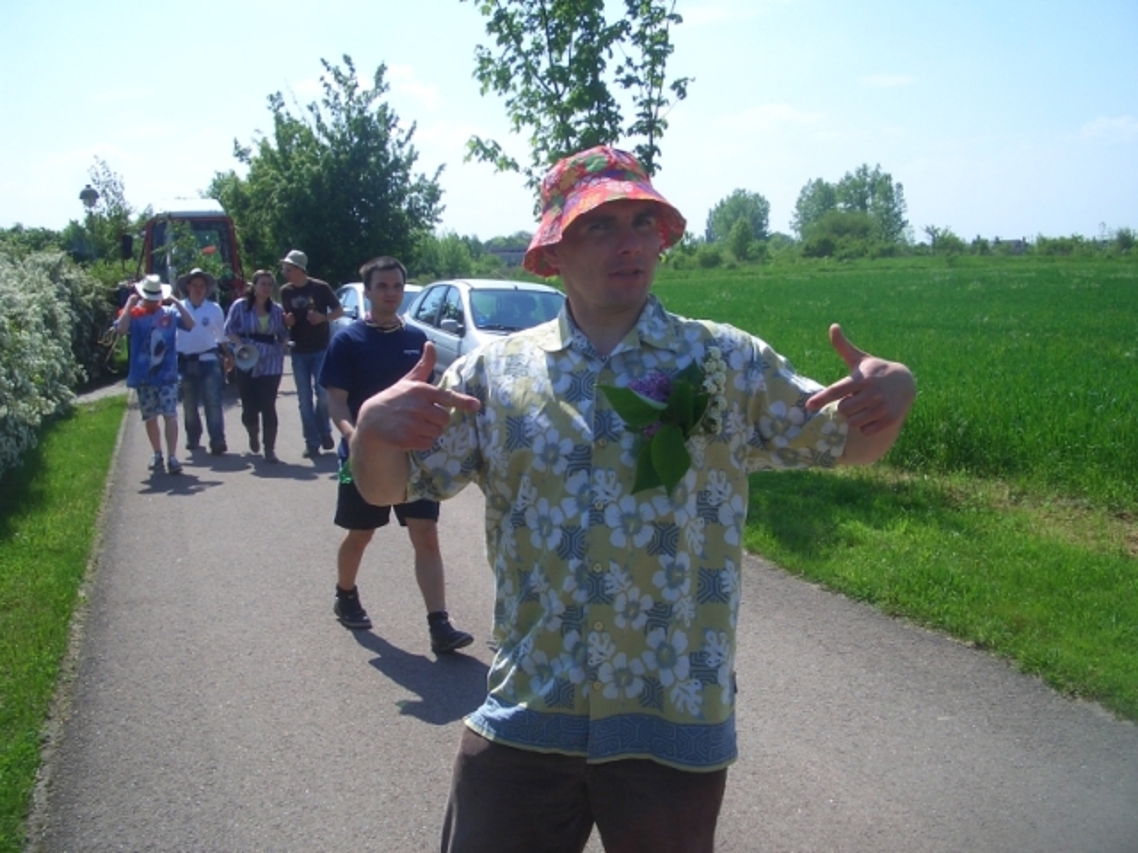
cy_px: 426
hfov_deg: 52.6
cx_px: 569
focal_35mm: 35
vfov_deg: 40.7
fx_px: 1151
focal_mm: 5.8
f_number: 4.3
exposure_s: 1/640
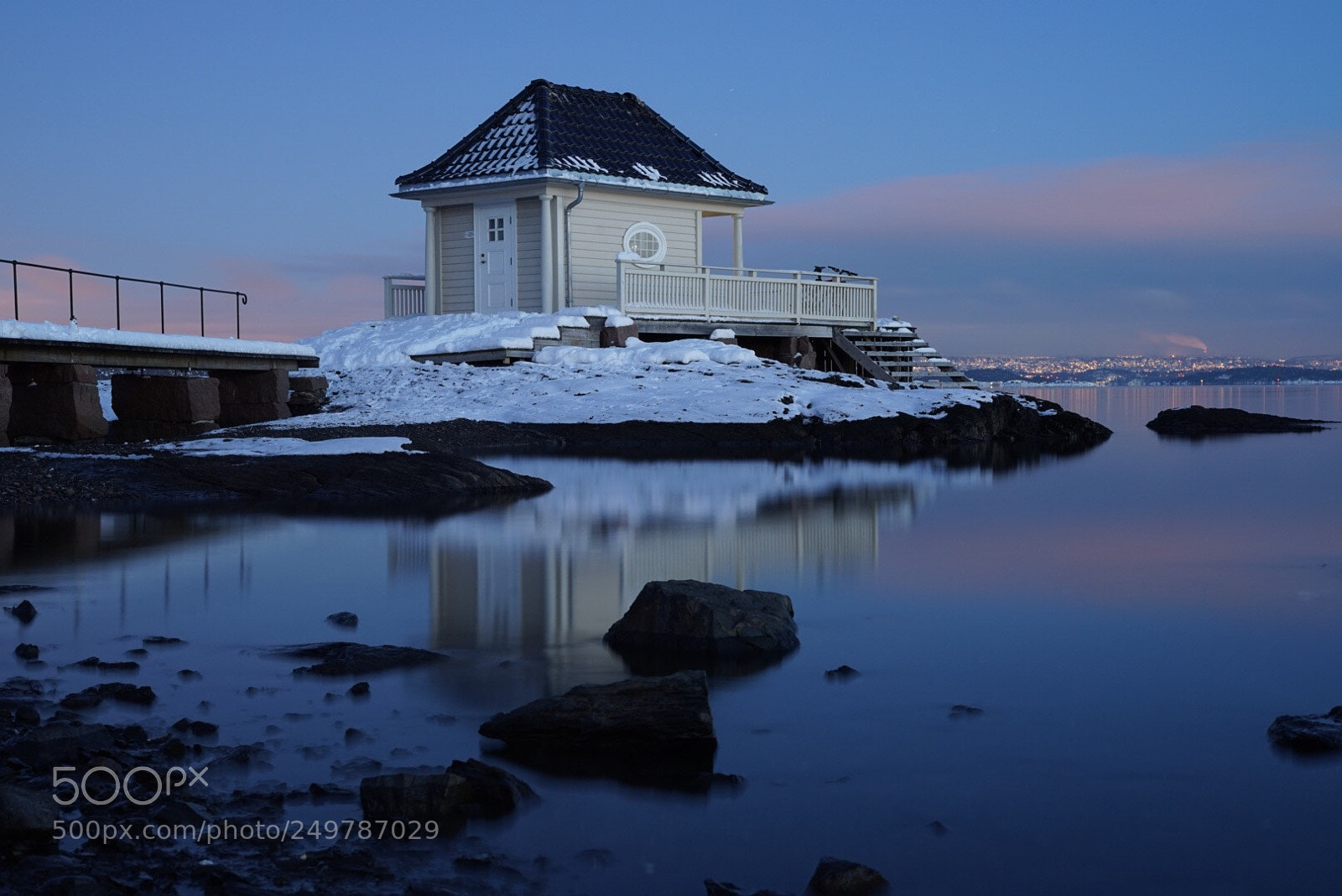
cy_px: 448
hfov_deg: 39.6
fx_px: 1865
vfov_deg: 27.0
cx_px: 671
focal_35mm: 50
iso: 200
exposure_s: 20
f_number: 11
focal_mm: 50
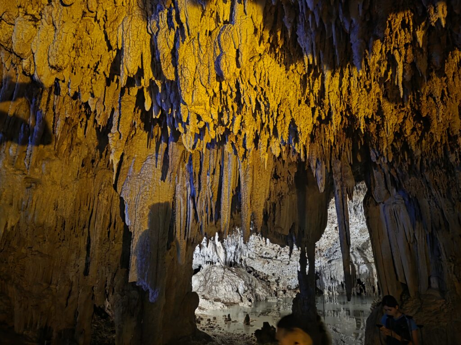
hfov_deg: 73.9
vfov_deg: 58.9
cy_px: 172
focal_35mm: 23
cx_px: 230
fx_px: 306
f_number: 1.7
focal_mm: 6.3
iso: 2000
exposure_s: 1/20
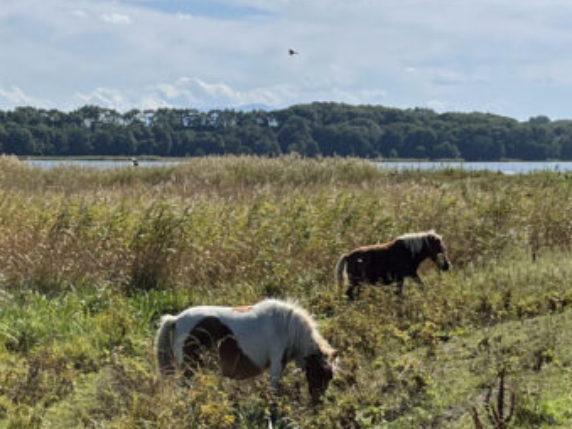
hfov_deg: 21.3
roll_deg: +0.1
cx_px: 329
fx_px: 1520
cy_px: 361
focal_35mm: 92
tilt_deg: -8.1
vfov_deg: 15.9
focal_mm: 5.1
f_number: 1.6
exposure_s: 1/5556
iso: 50
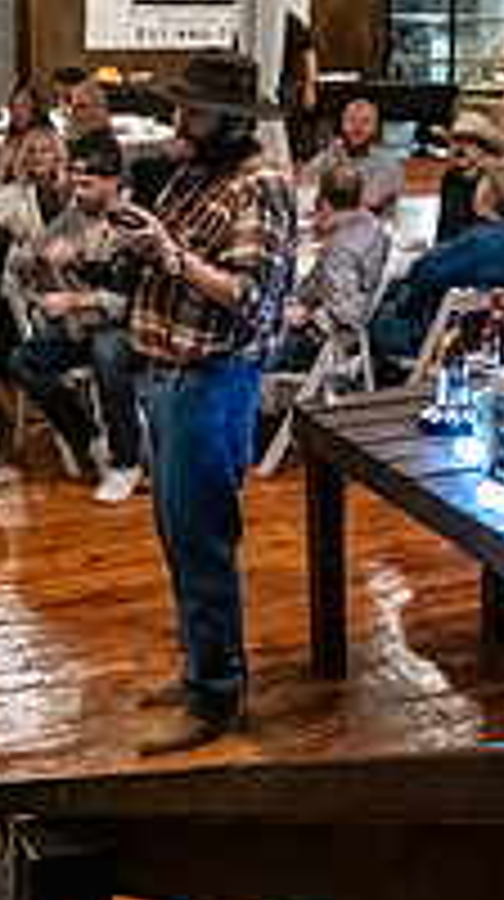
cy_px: 290
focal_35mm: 73
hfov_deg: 16.4
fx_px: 1740
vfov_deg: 28.8
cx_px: 342
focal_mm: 24
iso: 6400
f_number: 6.3
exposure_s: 1/40
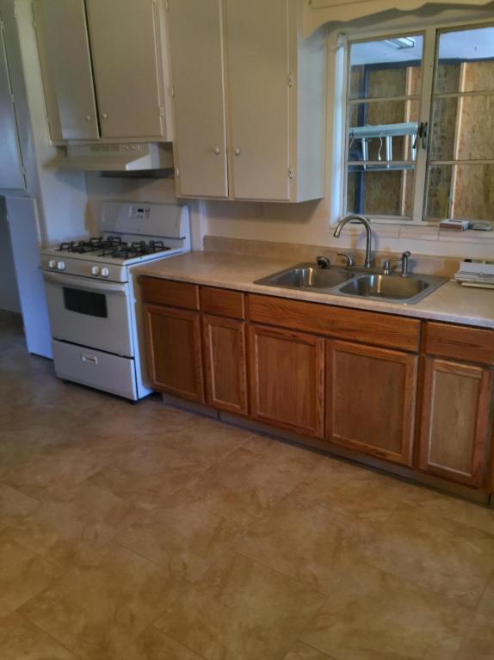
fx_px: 553
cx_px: 247
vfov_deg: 61.7
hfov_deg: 48.2
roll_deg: +1.6
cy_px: 330
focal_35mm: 29
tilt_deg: -14.3
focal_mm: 4.15
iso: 64
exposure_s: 1/30
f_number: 2.2
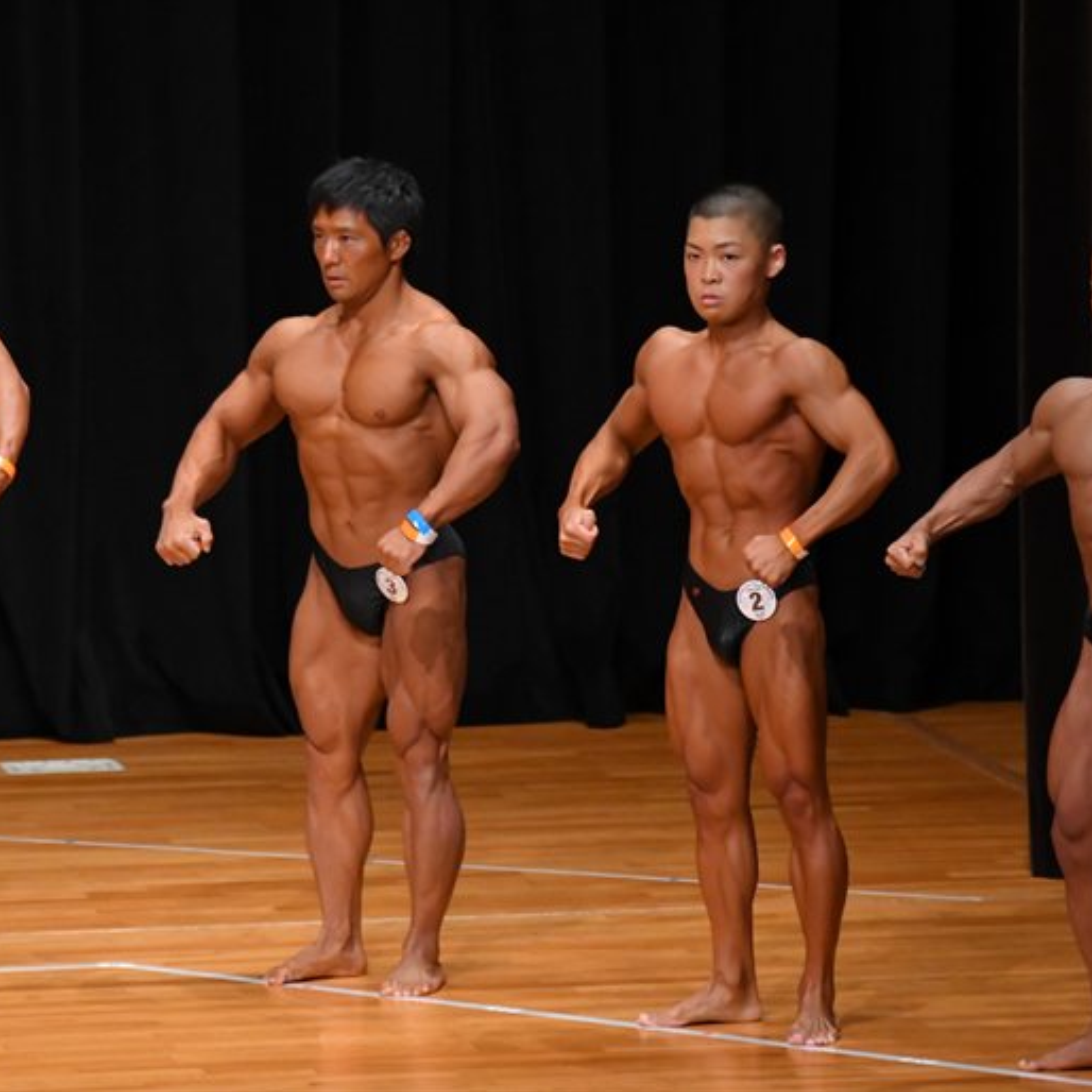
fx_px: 12349
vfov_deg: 5.1
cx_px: 562
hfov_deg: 5.1
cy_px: 546
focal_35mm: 346
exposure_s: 1/400
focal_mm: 180
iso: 4000
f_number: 5.6
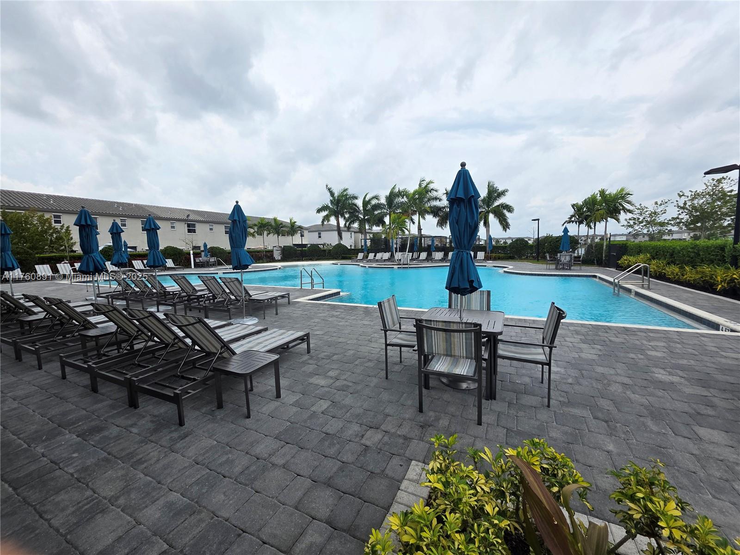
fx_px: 278
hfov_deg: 106.2
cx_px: 370
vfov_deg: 89.9
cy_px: 278
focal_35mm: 13
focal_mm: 2.2
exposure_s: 1/1610
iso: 40
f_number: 1.9
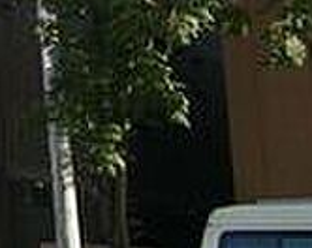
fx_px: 1078
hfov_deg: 14.5
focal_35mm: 117
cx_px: -248
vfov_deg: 12.9
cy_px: -32
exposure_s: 1/320
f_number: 2.8
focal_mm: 4.6
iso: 80
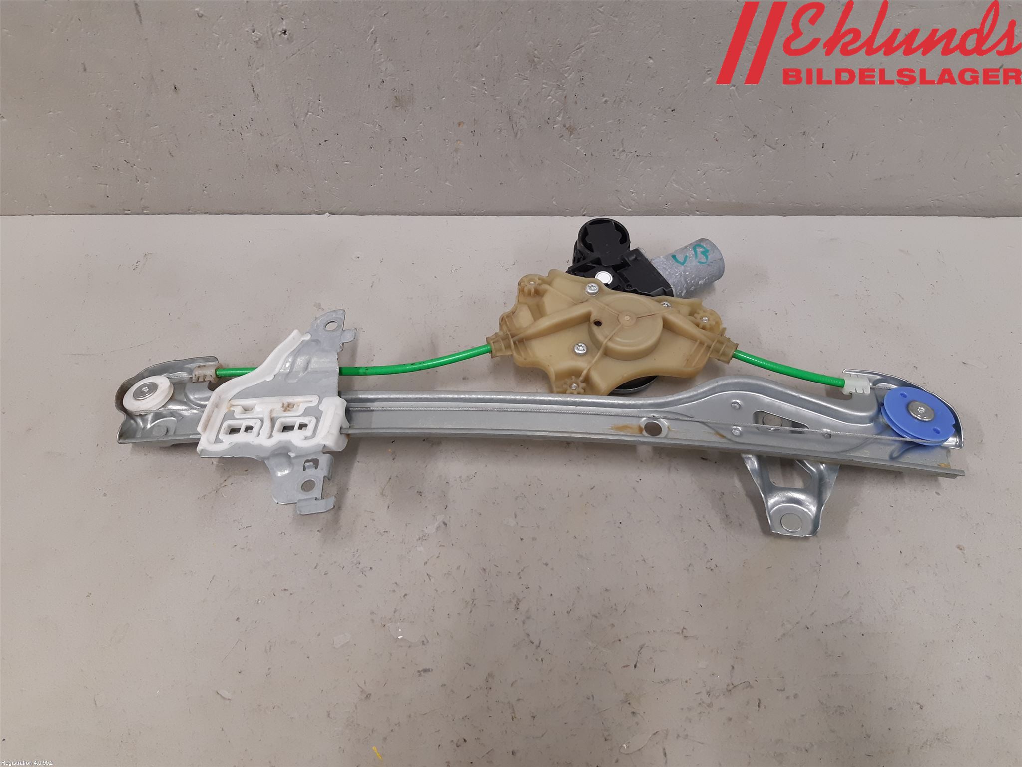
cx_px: 511
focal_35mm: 26
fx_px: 768
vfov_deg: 53.1
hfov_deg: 67.3
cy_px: 384
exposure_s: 1/50
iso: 125
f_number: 1.7
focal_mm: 3.93
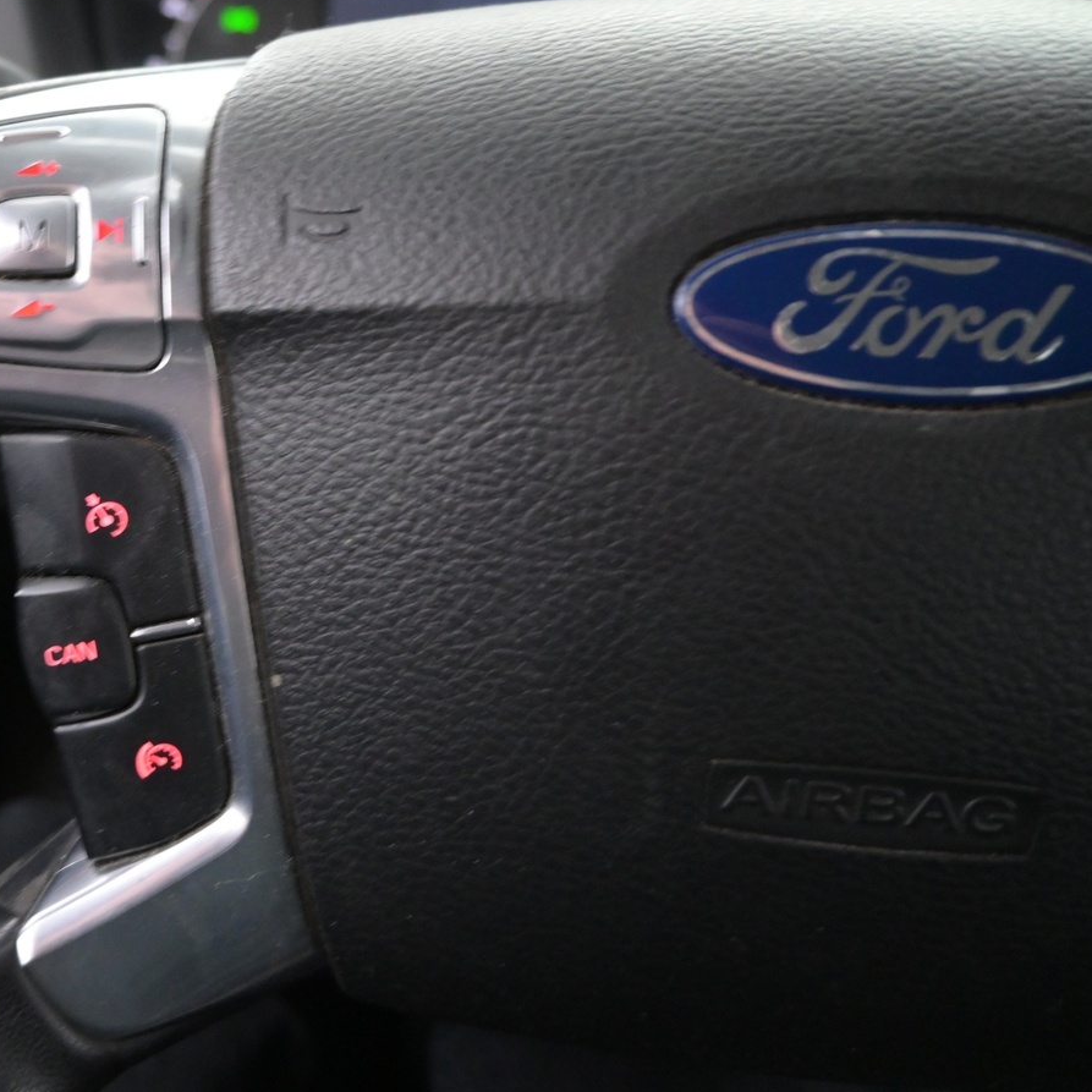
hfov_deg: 41.5
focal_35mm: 37
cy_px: 544
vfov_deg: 44.9
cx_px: 116
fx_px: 1321
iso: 2500
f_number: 3.5
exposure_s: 1/25
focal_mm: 16
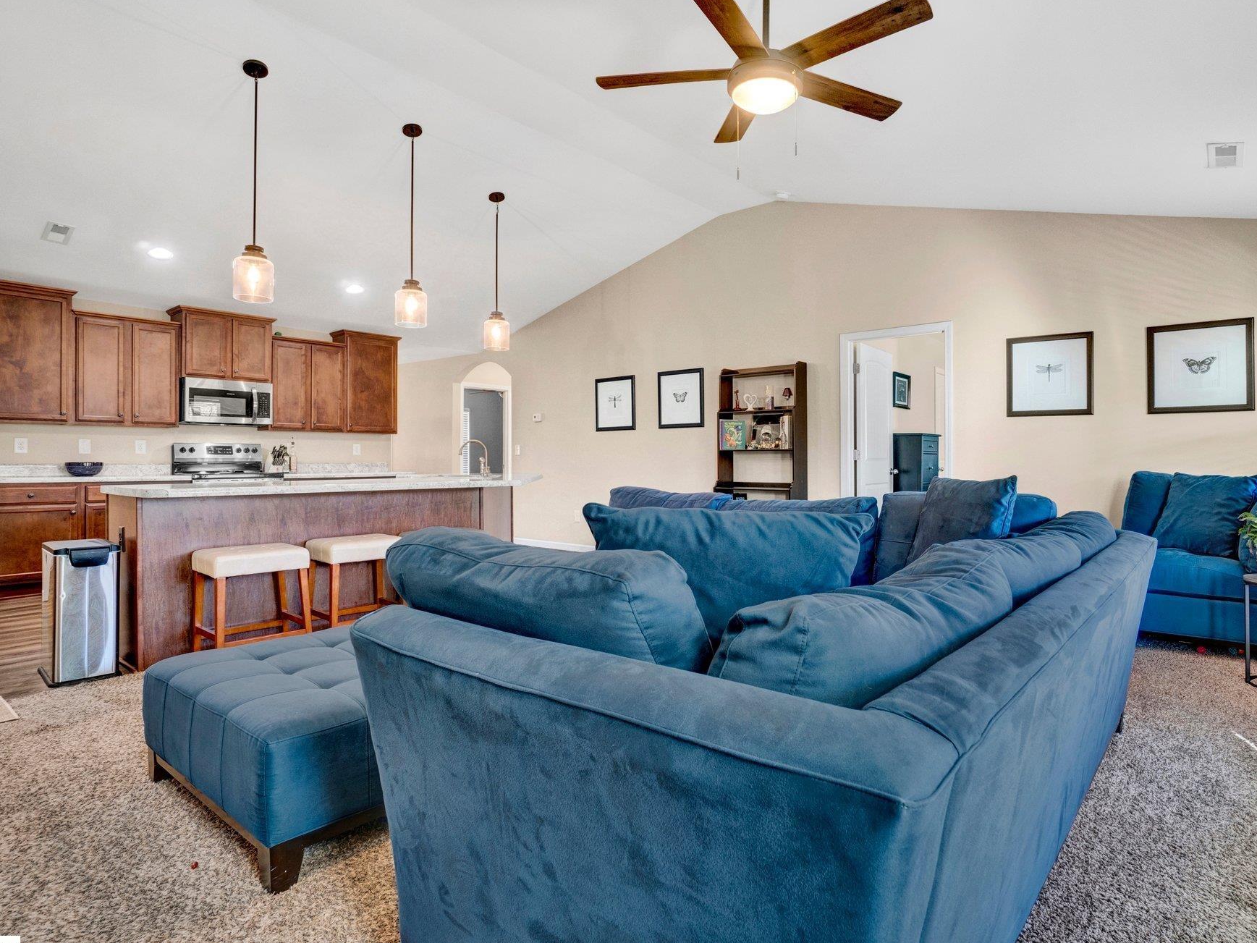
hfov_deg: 90.7
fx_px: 617
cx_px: 695
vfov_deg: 74.7
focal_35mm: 17
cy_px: 464
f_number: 8
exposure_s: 1/5
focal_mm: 10
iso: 400
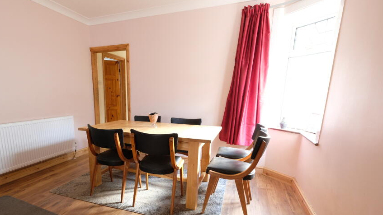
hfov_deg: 88.5
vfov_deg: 57.2
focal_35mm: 19
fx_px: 193
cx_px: 154
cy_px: 141
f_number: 4
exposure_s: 1/12
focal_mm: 10
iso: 800
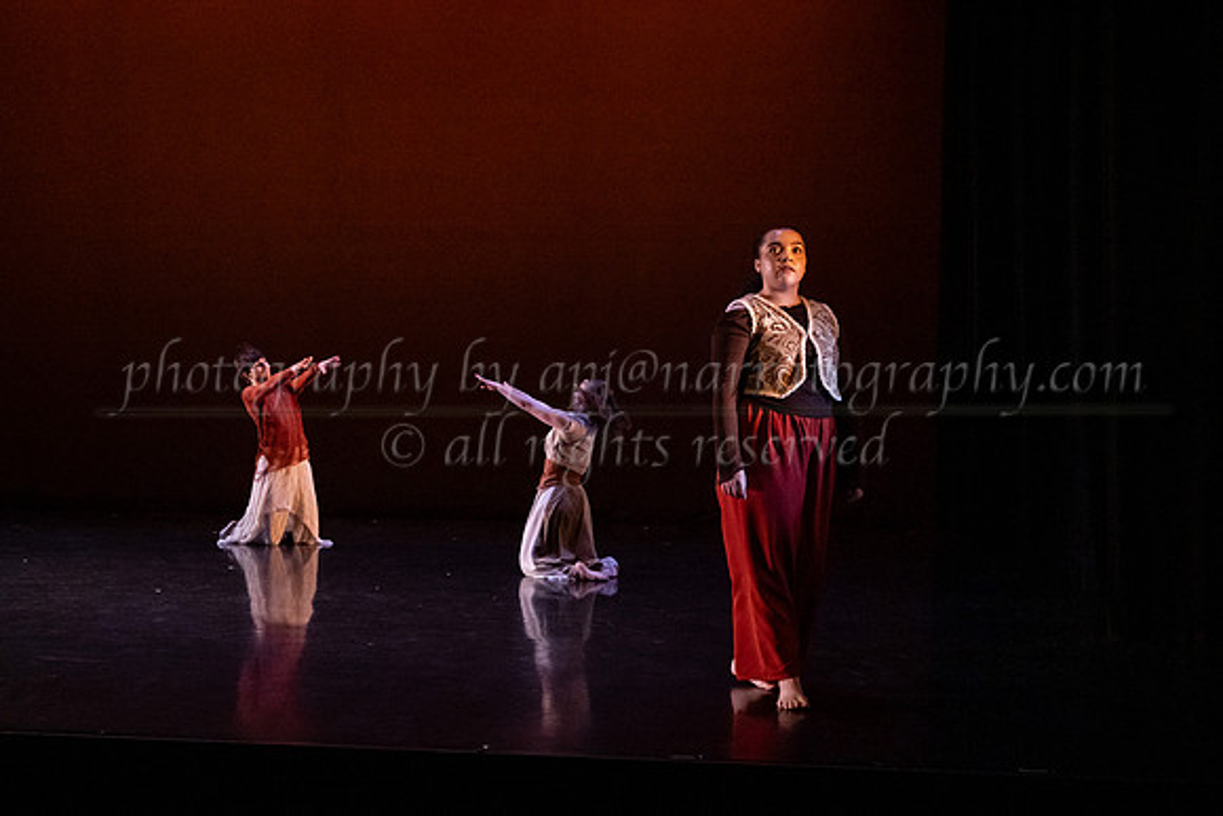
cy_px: 408
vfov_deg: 25.8
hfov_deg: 37.7
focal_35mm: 53
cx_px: 493
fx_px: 1784
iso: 4000
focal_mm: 44
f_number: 4
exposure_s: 1/400
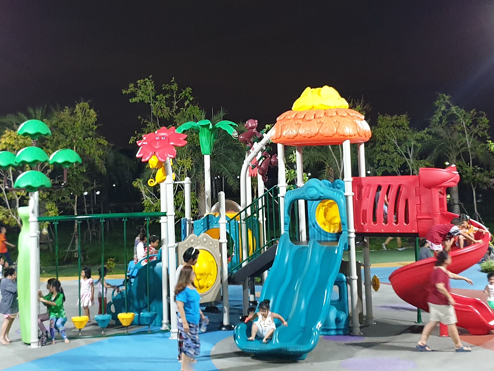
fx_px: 913
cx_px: 196
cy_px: 153
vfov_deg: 22.9
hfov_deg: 30.2
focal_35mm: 64
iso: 320
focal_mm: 4.3
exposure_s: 1/20
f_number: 1.5
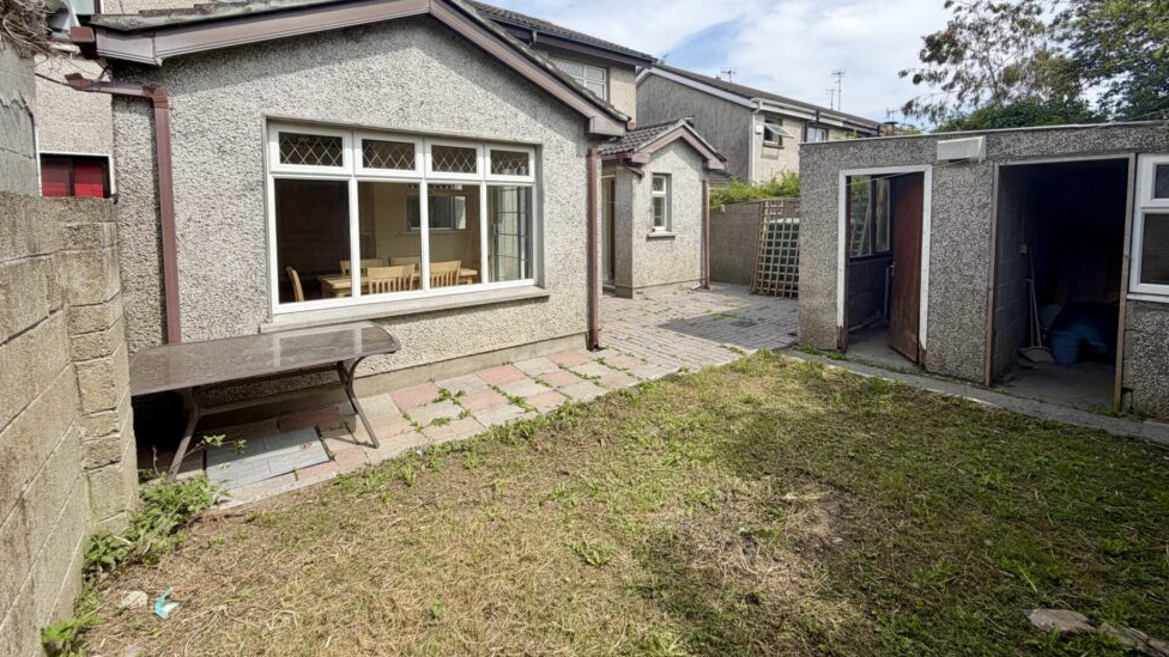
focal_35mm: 16
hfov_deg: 99.3
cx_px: 607
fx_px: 496
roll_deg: +0.7
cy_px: 239
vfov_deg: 65.9
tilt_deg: -2.7
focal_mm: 2.22
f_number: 2.2
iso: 20
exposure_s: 1/770
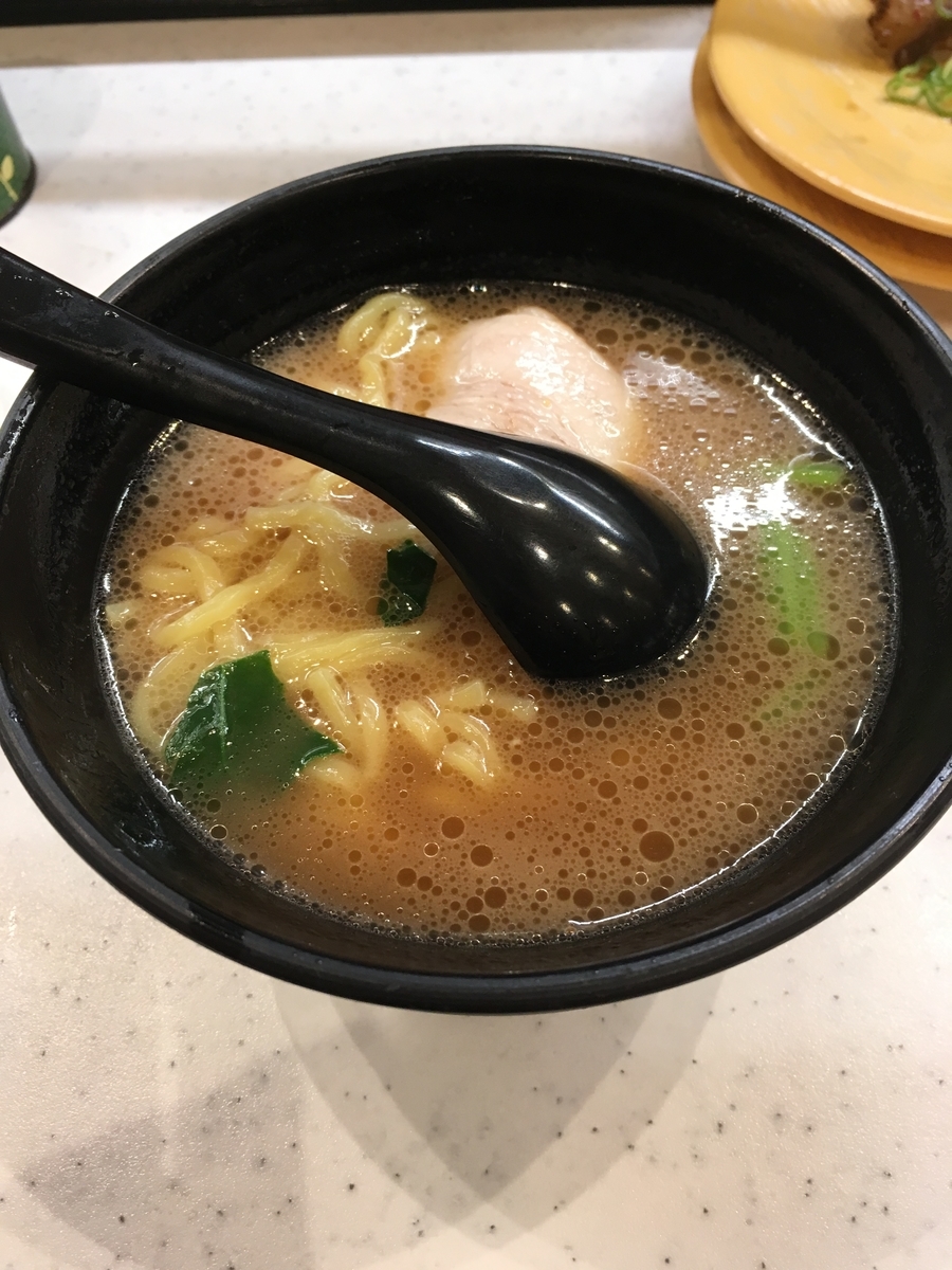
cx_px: 476
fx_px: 1063
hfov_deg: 48.2
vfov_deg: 61.7
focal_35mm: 29
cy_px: 635
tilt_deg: -58.3
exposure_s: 1/30
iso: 40
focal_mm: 4.15
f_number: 2.2
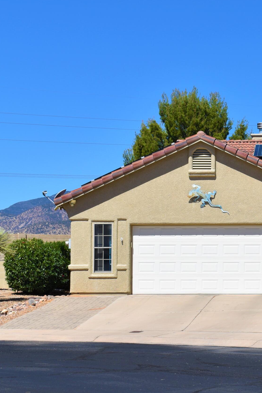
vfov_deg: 23.6
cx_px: 312
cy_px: 221
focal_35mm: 86
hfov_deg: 15.3
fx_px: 939
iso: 100
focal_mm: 32
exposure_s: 1/400
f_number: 10
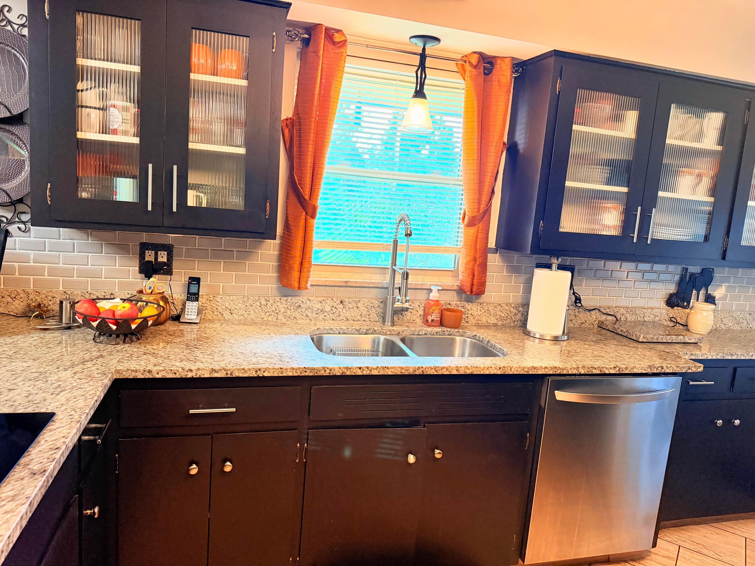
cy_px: 283
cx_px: 378
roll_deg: -4.4
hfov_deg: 71.6
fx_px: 523
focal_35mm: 24
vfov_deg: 56.8
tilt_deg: -8.4
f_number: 1.78
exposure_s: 1/60
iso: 500
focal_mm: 6.76
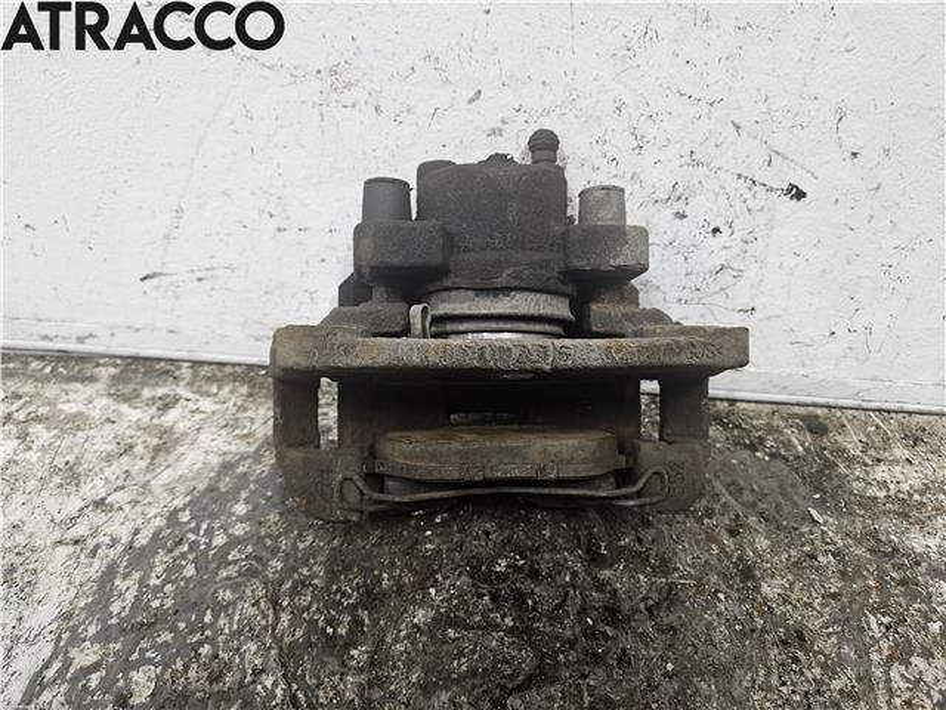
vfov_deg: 58.9
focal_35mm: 23
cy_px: 355
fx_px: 629
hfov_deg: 73.9
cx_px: 473
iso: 400
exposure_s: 1/100
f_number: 1.8
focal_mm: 5.4
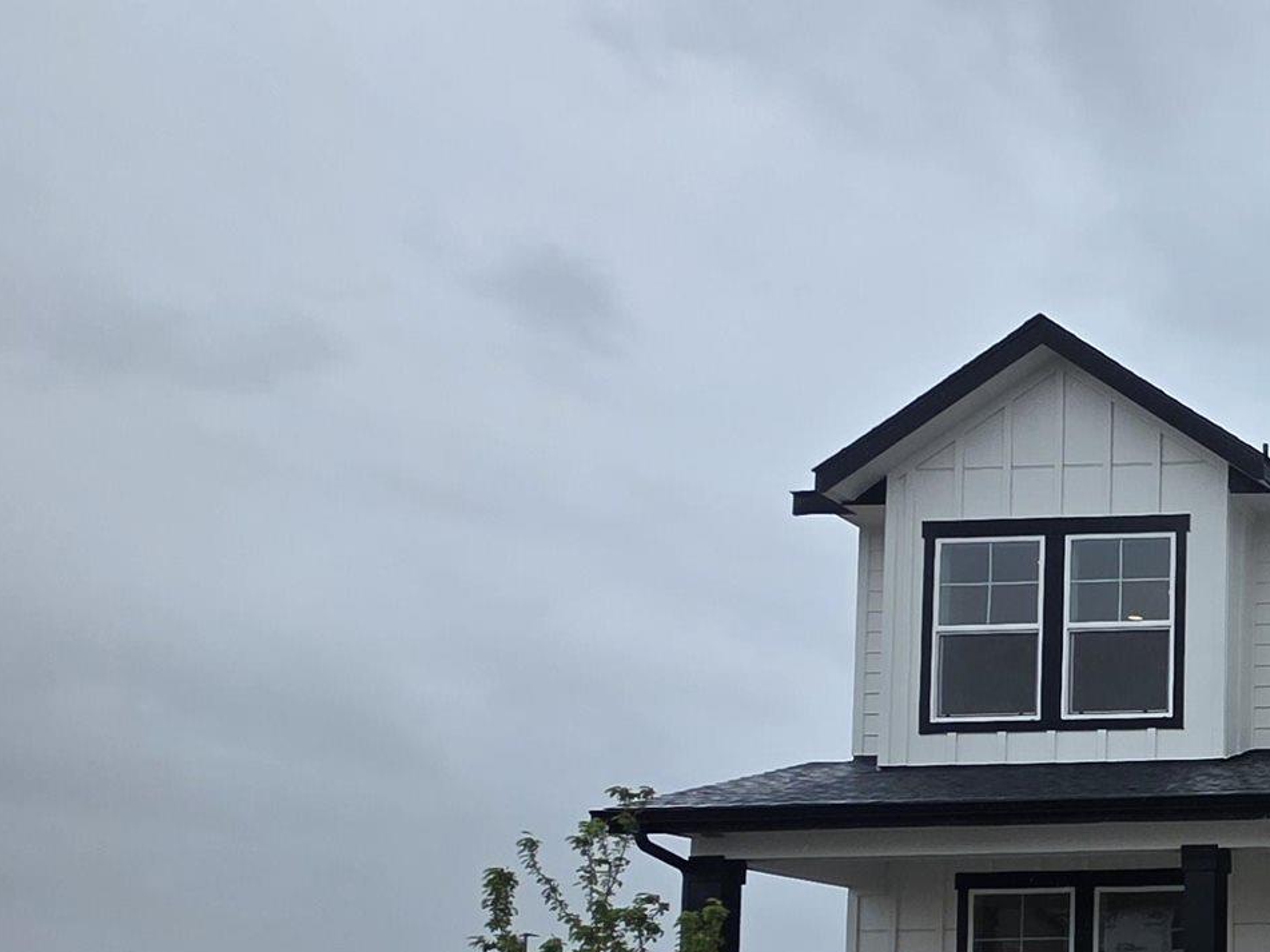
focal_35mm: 42
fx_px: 1541
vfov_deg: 31.6
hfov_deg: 29.9
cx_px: 1830
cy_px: 961
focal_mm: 2.2
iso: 40
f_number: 1.9
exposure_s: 1/1372
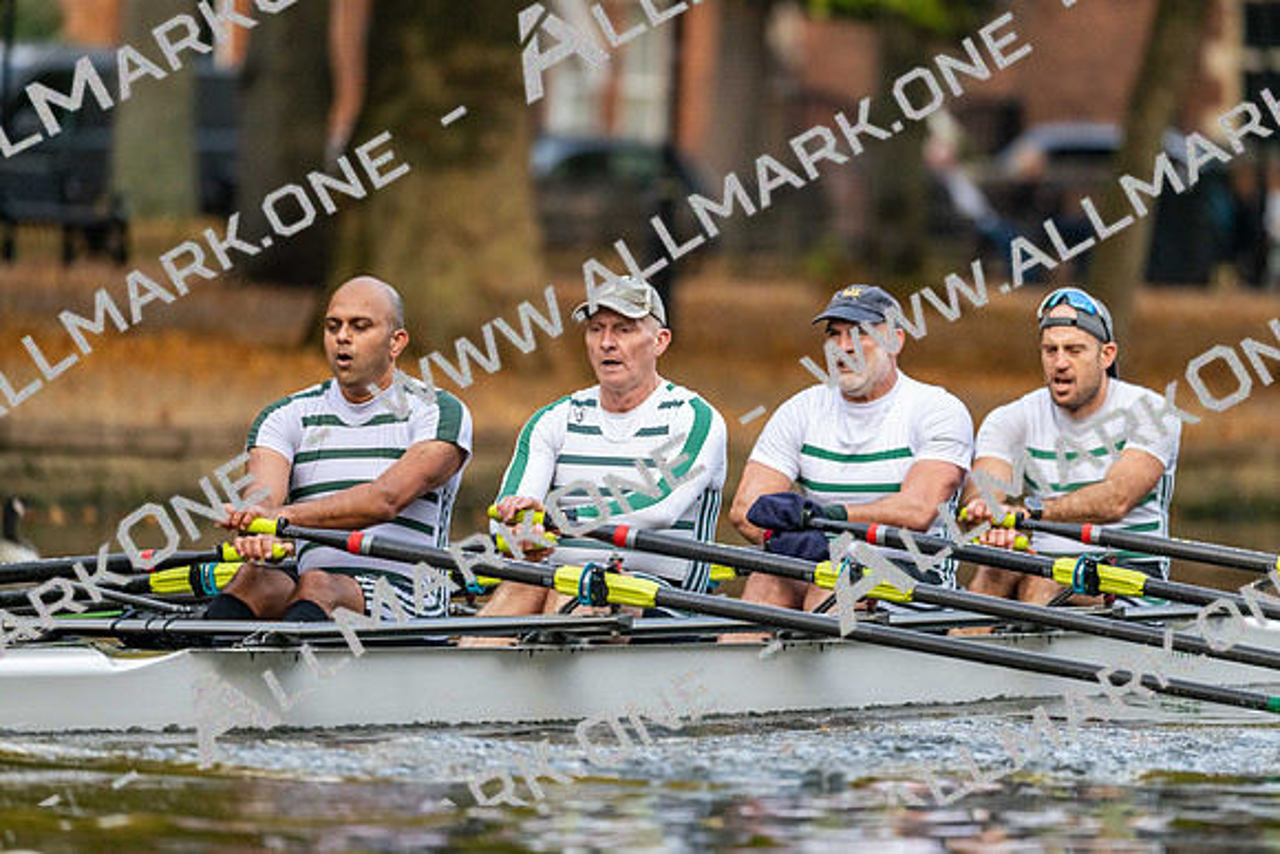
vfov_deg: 3.4
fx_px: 14225
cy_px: 427
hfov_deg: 5.2
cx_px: 640
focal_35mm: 400
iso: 3200
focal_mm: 400
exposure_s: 1/2500
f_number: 4.5
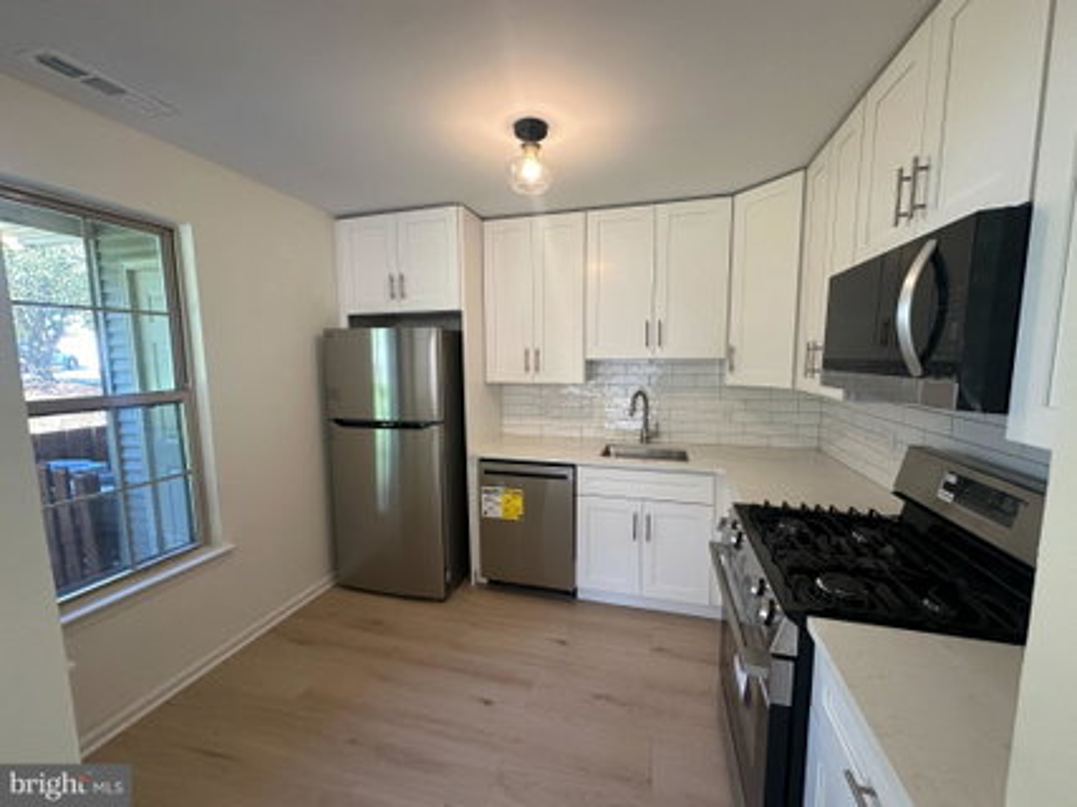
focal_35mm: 14
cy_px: 404
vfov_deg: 85.6
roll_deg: +0.1
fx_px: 435
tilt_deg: -5.4
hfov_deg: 102.1
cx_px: 538
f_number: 2.2
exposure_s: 1/120
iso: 160
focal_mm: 2.22
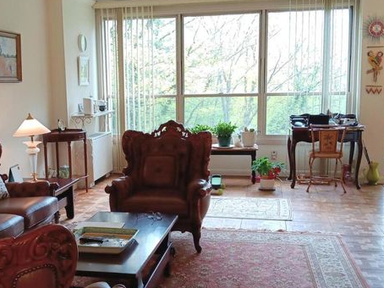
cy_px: 164
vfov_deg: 41.7
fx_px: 377
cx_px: 153
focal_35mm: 34
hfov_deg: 53.6
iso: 25
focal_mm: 3.98
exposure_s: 1/30.3
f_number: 1.8
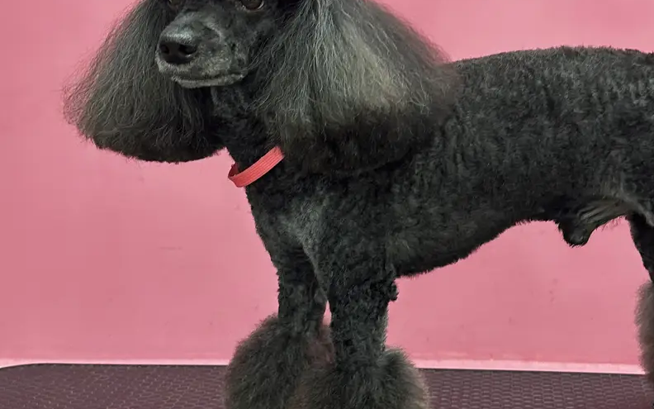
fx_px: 1069
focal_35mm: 60
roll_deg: -1.5
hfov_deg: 33.7
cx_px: 433
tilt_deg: -6.3
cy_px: 88
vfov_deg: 21.4
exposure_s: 1/100
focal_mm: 6.86
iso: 100
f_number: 1.78
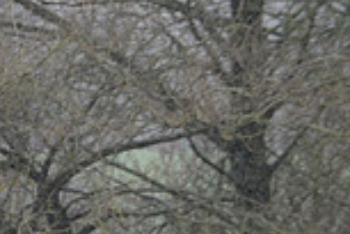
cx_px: -295
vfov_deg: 2.3
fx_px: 5901
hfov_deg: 3.4
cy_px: 252
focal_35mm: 607
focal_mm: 160
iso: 1600
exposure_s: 1/800
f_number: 3.2
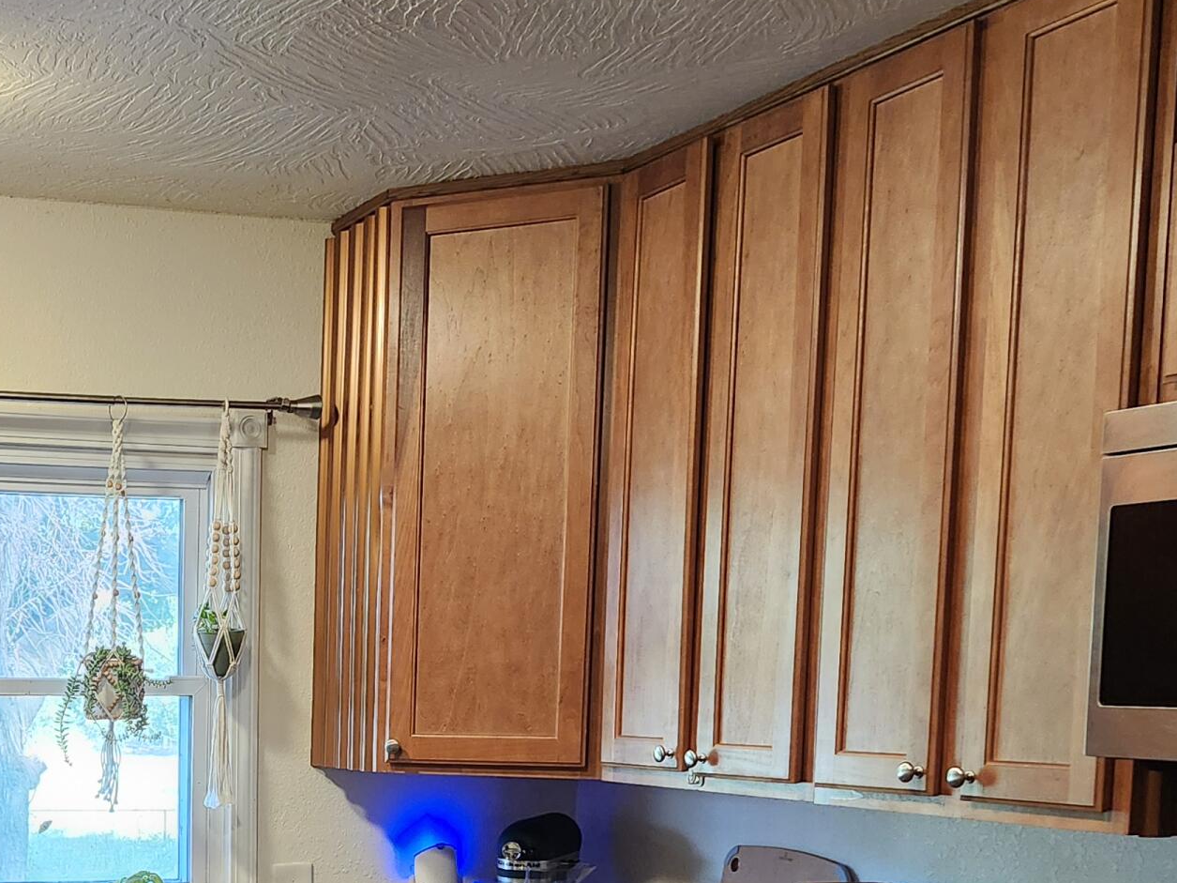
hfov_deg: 33.0
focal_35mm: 55
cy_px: 863
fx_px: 1870
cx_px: 94
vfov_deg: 25.4
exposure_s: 1/120
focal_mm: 5.54
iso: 640
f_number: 1.8
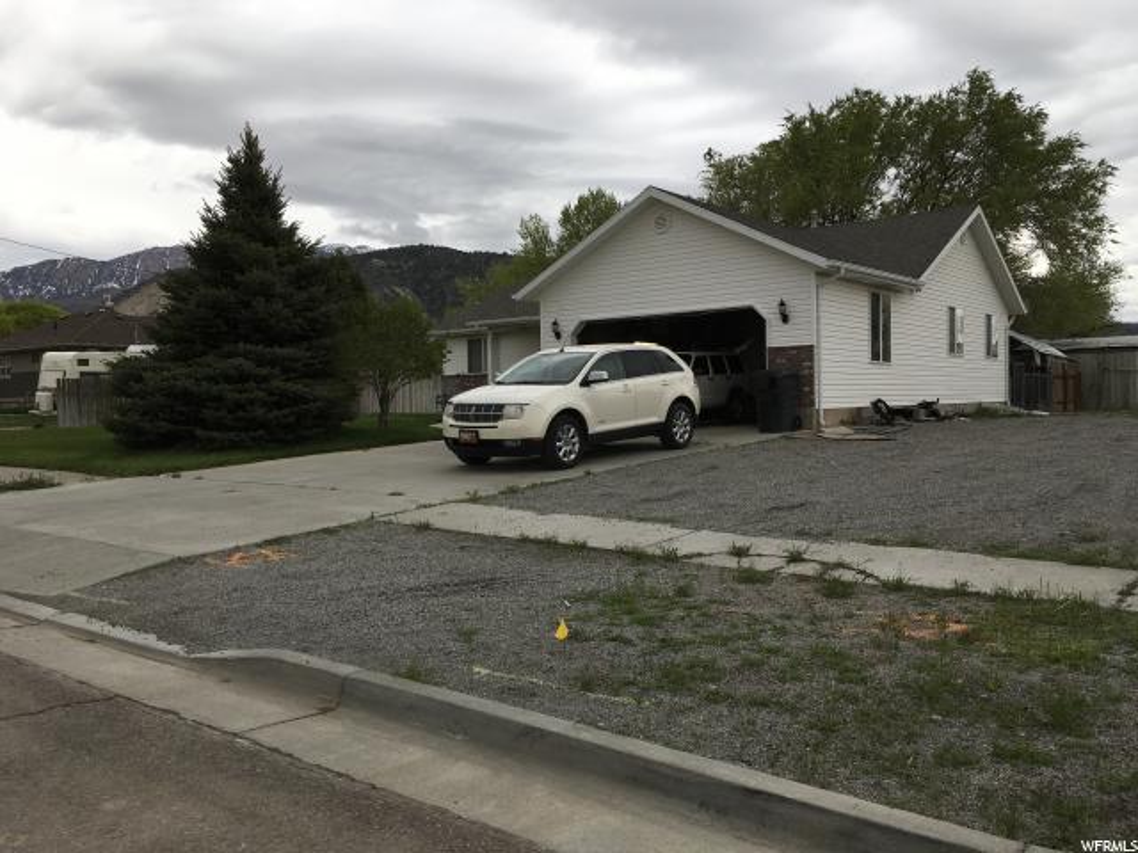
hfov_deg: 61.7
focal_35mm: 29
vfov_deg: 48.2
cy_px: 426
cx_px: 569
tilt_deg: -1.3
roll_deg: +1.4
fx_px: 953
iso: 25
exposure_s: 1/487
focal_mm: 4.15
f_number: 2.2
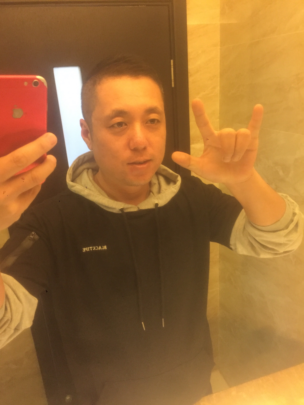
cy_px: 202
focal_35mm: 29
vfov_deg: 61.7
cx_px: 152
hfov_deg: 48.2
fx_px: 340
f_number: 2.2
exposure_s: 1/17
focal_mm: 4.15
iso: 400
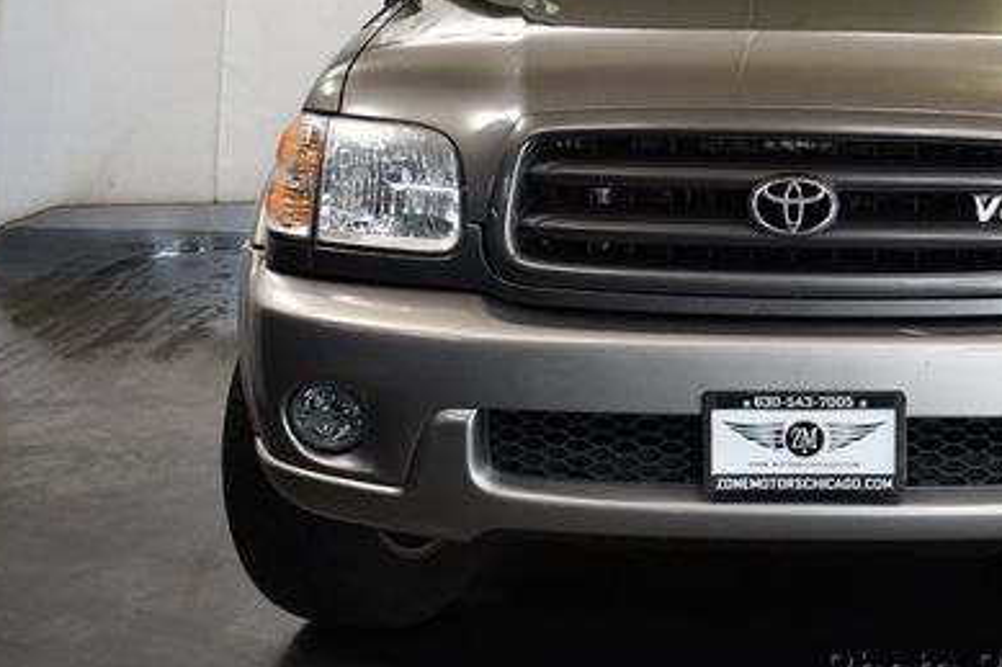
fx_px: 2059
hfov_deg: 26.9
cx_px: 791
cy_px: 167
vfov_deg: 18.3
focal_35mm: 74
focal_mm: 30
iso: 900
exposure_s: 1/125
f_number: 4.2
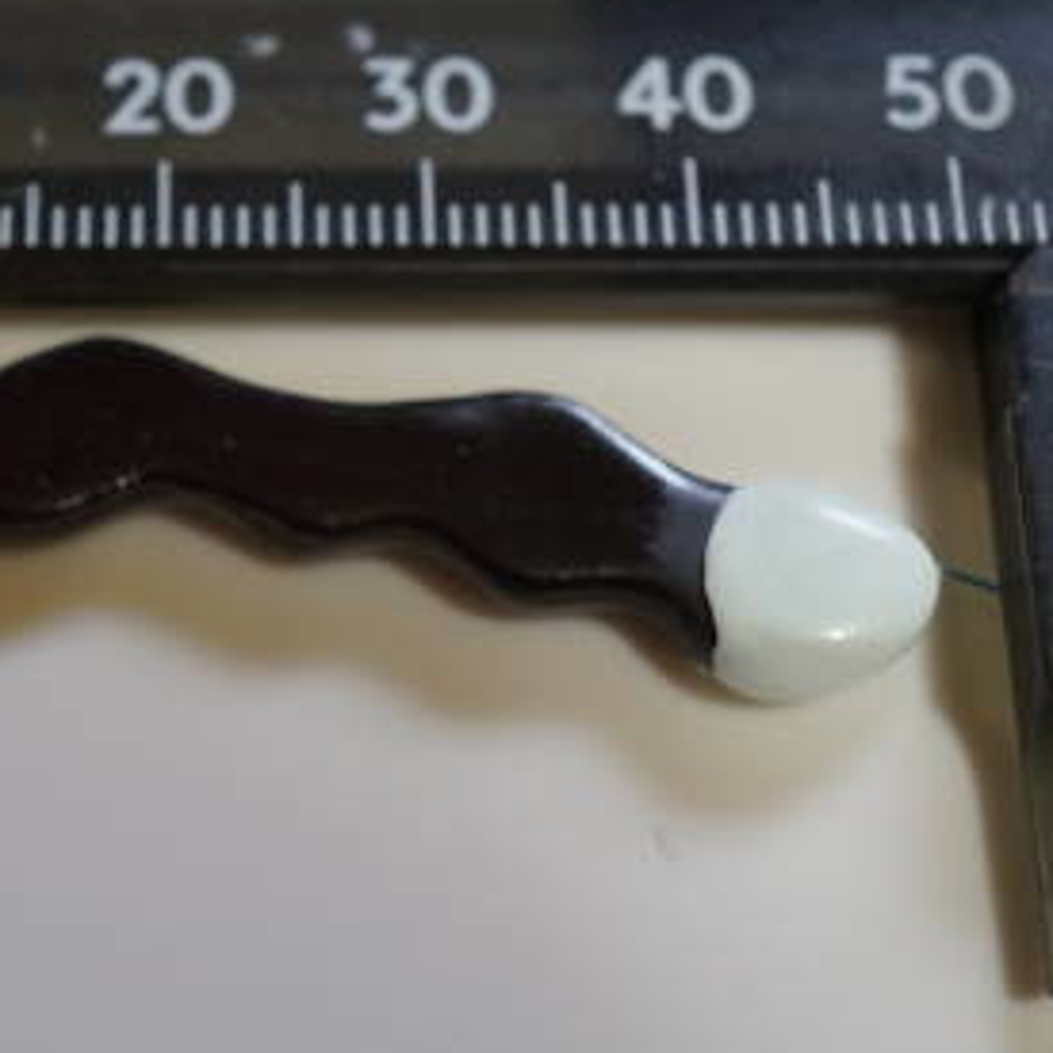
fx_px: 3063
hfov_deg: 19.2
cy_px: 511
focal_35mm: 89
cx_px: 146
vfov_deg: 19.5
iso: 1000
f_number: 4
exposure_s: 1/60
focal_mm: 30
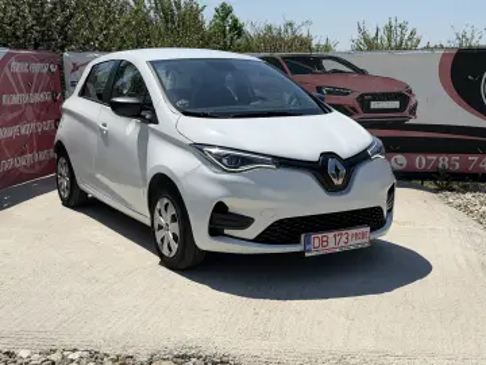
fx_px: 674
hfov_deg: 39.7
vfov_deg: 30.3
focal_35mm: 48
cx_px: 243
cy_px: 182
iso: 80
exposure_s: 1/9901
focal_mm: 6.76
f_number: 1.78
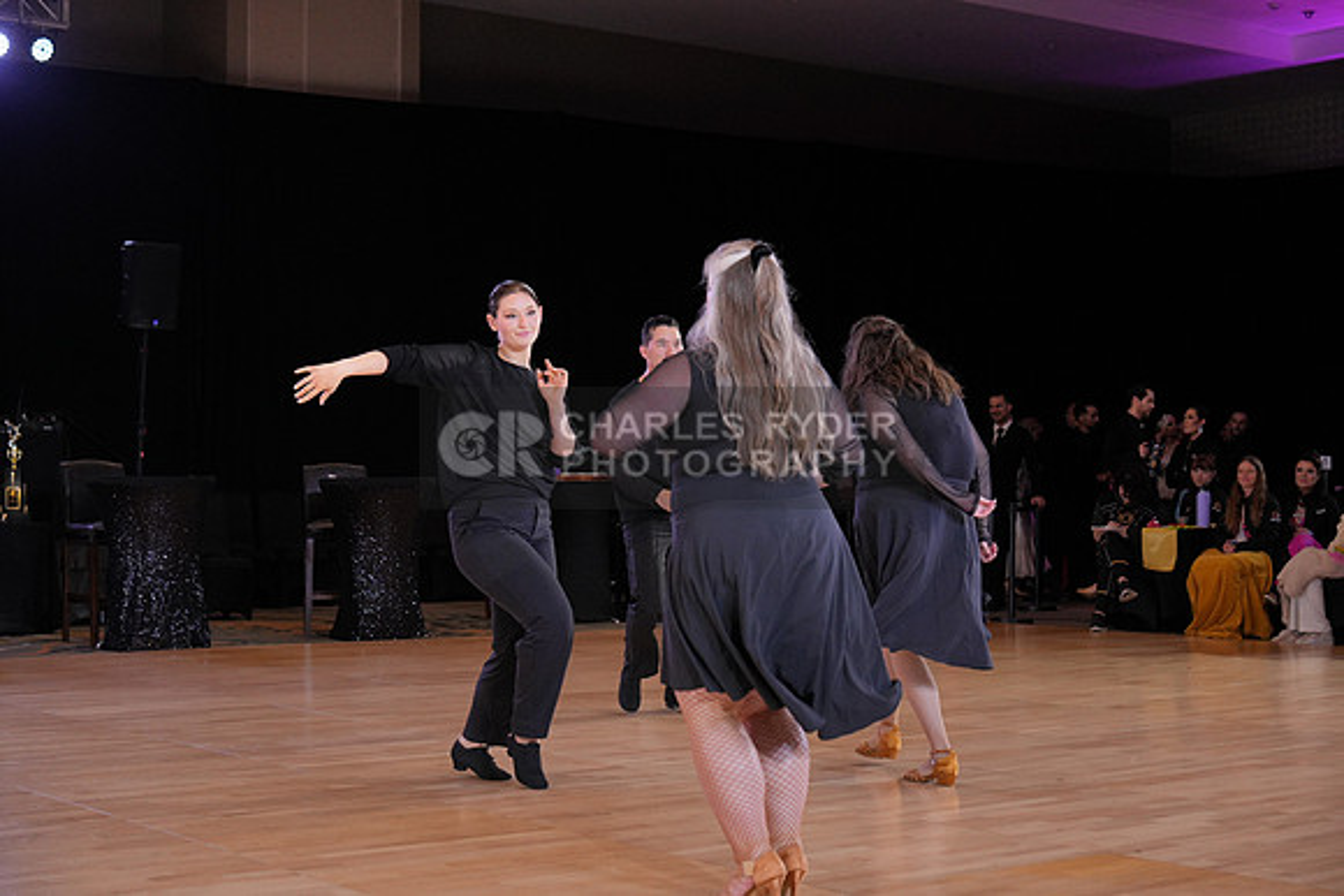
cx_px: 672
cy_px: 448
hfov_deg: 34.5
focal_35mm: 58
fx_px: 2166
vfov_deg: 23.4
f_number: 4
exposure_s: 1/400
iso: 1600
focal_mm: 58
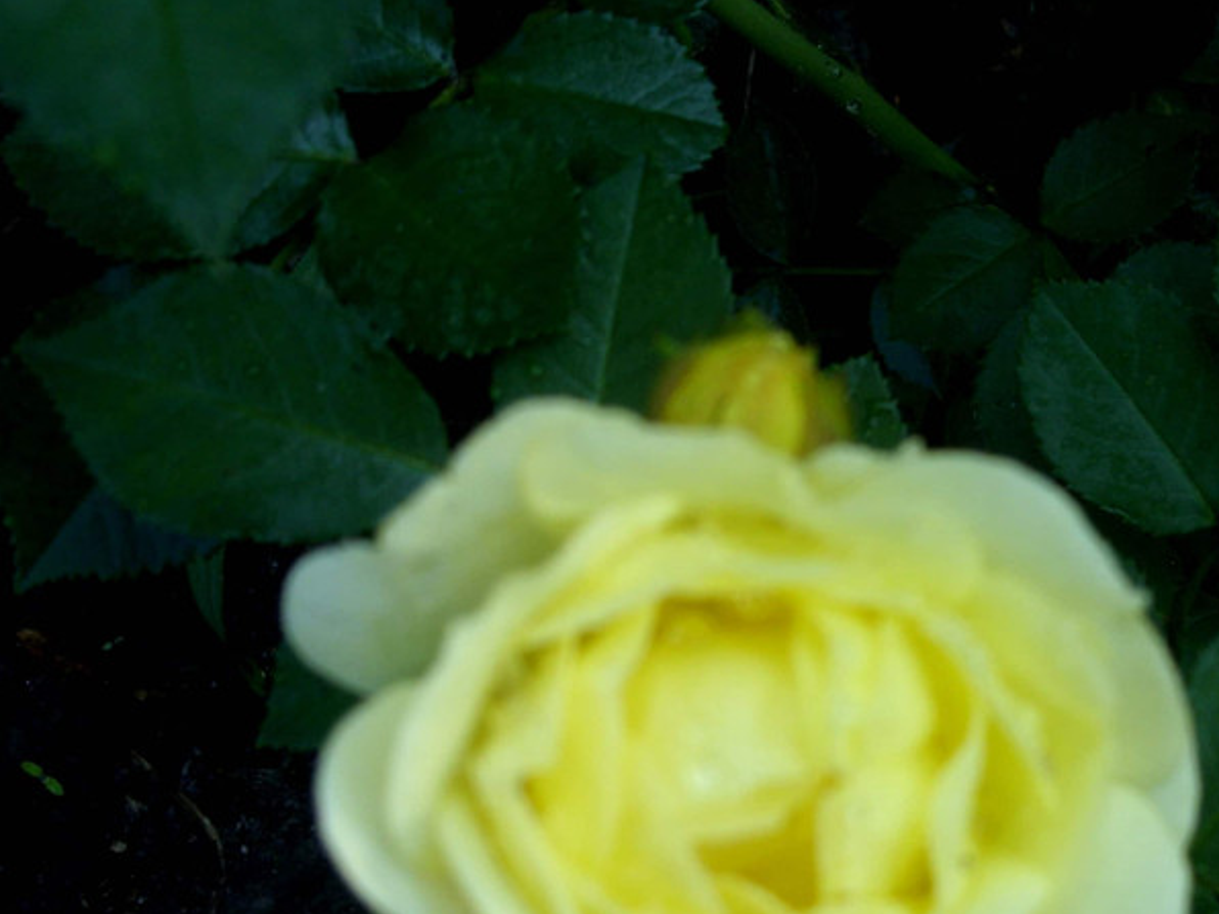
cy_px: 665
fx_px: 2395
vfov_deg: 21.5
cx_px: 780
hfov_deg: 28.4
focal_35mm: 68
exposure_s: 1/228
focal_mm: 6.3
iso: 50
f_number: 2.8
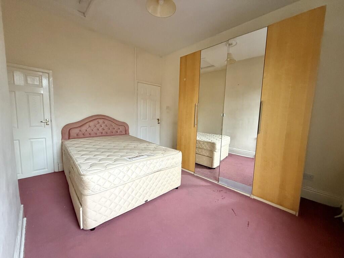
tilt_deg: -6.7
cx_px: 172
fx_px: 139
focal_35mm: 14
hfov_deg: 102.1
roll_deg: -2.2
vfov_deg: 85.7
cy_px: 129
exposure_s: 1/60
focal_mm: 2.22
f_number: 2.2
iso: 640
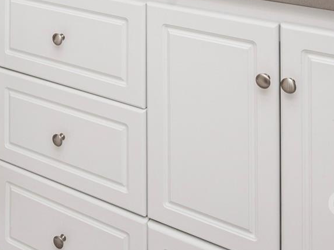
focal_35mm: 62
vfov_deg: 19.9
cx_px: 60
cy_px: -143
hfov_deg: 30.3
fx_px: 598
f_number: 8
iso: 250
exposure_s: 1/20
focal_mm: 18
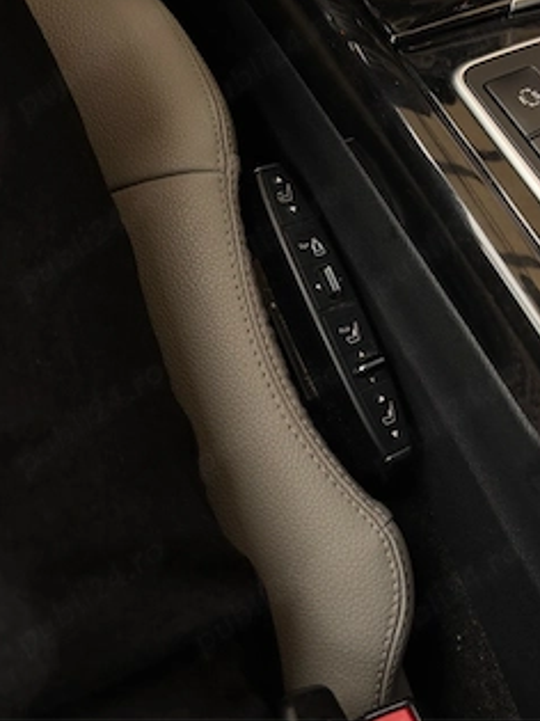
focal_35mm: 33
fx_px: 687
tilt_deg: -62.0
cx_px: 313
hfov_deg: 42.8
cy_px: 268
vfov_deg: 54.7
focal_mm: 5.96
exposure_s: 1/60
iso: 160
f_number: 1.6
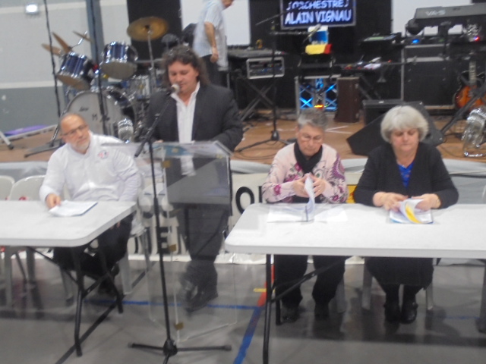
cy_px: 182
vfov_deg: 37.7
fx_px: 534
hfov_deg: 49.0
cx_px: 243
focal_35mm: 38
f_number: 4.2
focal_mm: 6.9
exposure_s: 1/15
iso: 400
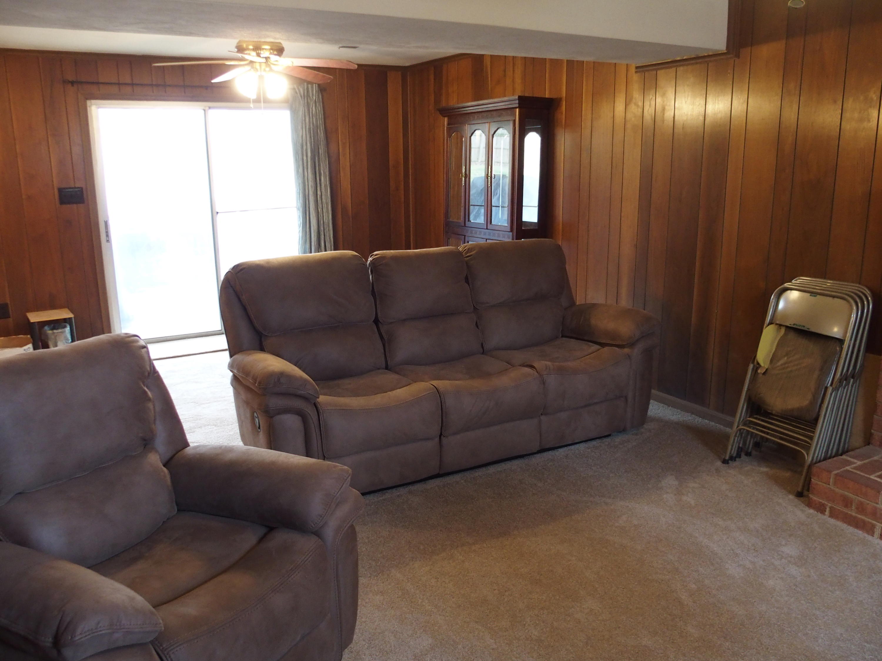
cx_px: 441
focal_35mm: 28
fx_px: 713
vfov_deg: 49.7
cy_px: 330
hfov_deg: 63.4
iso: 640
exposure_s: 1/30
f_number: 2.8
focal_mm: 6
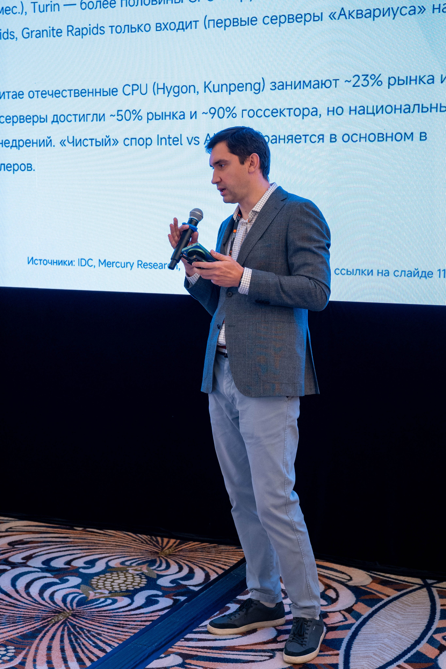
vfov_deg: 35.1
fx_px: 1059
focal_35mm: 57
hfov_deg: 23.8
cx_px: 223
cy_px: 334
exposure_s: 1/200
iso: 500
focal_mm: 38
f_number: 2.8
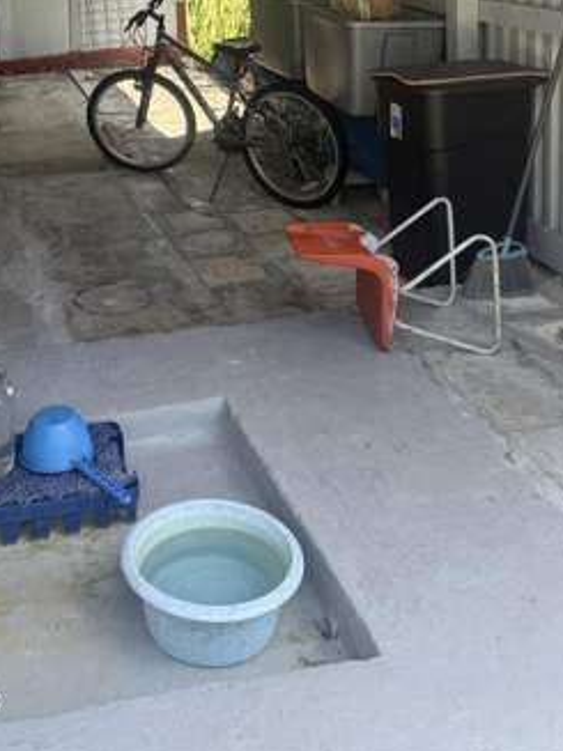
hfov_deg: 30.6
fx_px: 1020
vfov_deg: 37.0
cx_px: 172
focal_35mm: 47
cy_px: 30
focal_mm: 6.76
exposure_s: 1/521
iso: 80
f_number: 1.78
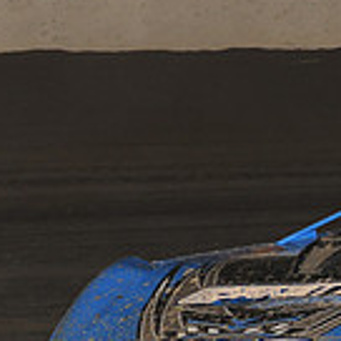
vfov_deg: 6.0
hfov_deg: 6.0
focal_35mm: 290
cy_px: 226
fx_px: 3232
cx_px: 414
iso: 800
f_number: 6.3
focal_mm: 80
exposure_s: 1/320
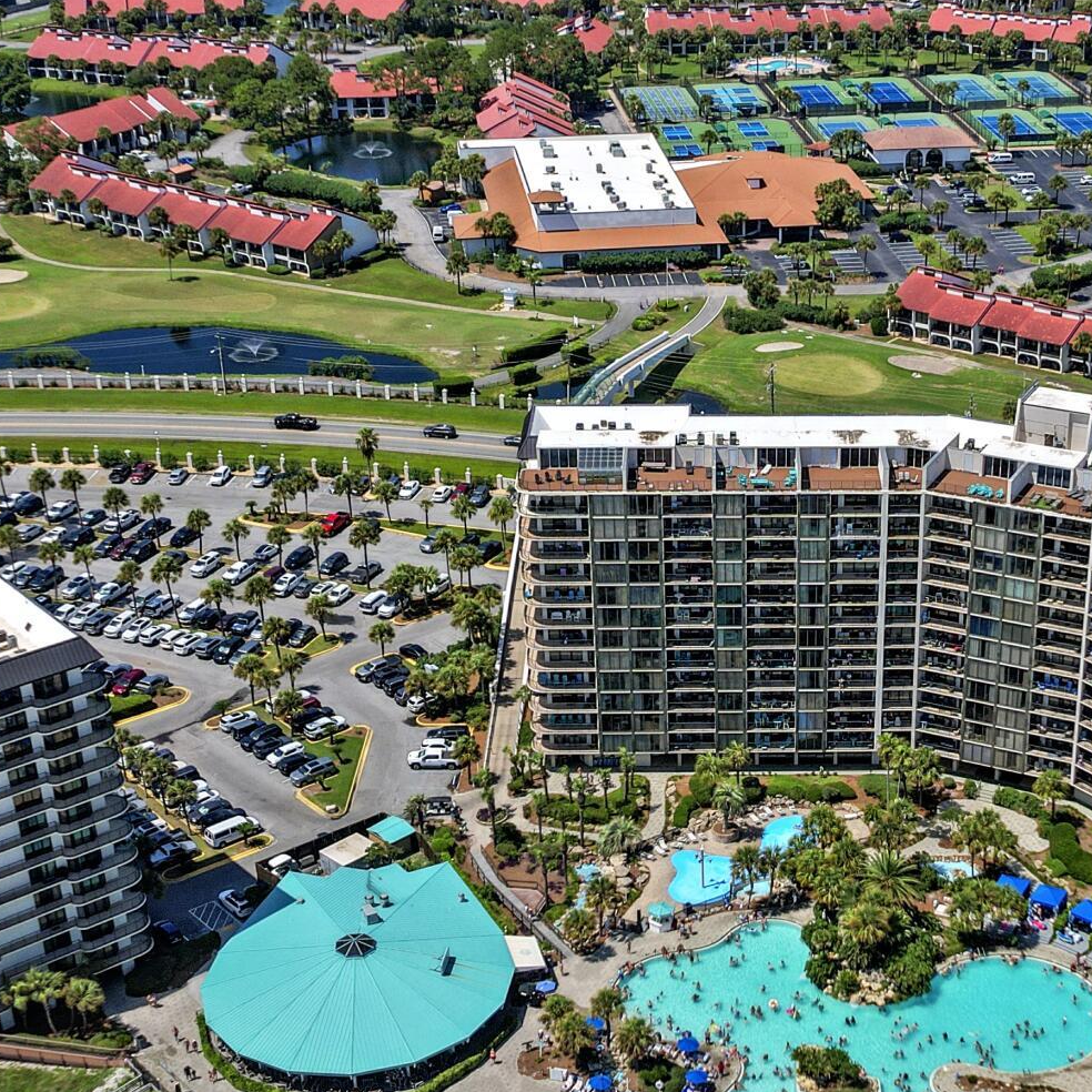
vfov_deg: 29.7
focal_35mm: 57
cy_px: 766
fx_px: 2034
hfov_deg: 29.5
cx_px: 831
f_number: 2.8
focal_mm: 8.38
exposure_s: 1/3000
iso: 100
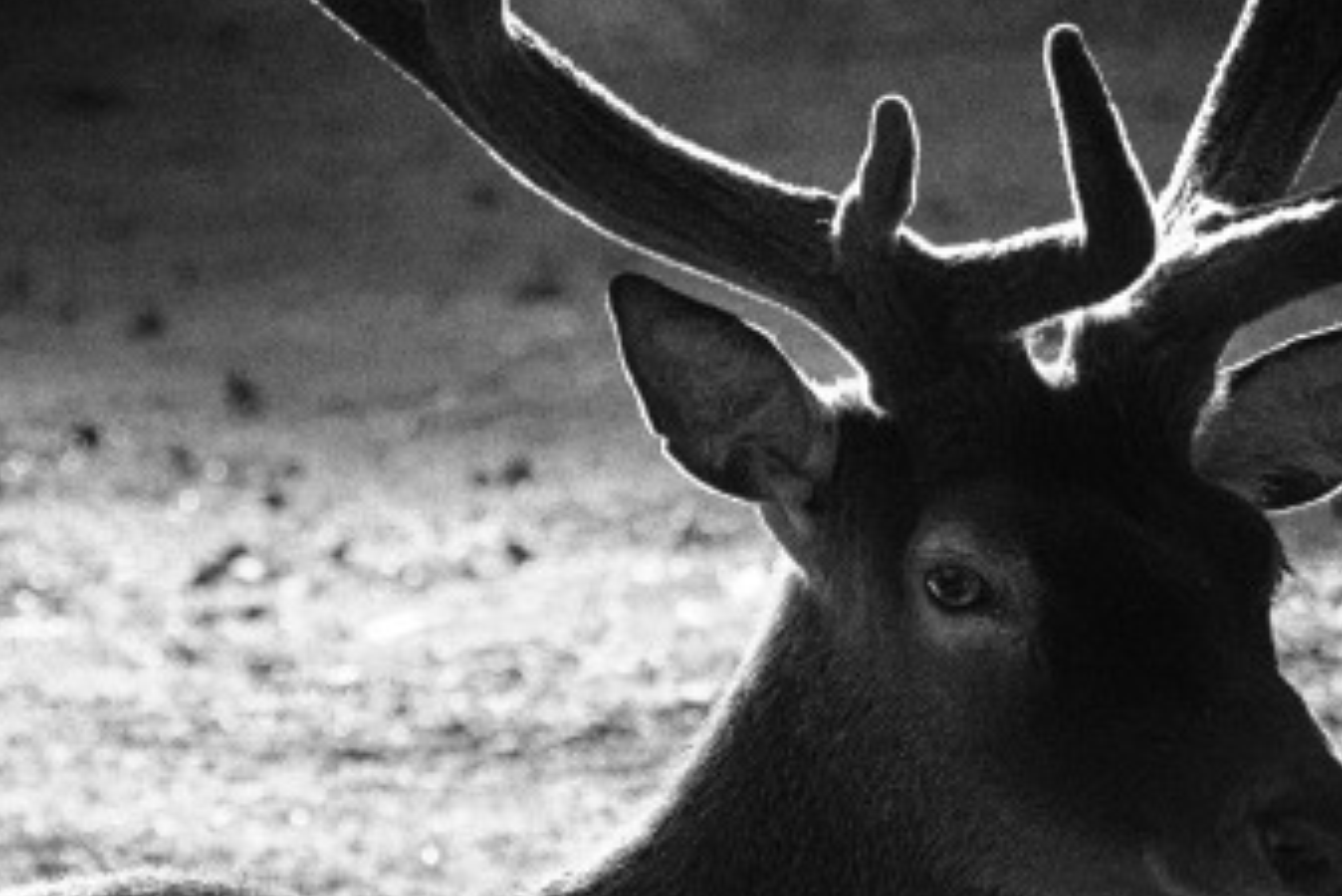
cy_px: 605
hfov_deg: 2.2
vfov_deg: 1.5
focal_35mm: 925
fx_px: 34495
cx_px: 737
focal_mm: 260
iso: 800
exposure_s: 1/640
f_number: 10
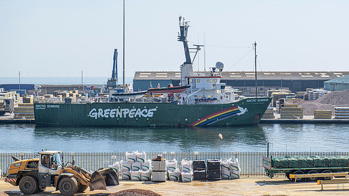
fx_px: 780
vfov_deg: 14.3
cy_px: 80
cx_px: 189
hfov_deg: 25.2
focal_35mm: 84
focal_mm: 70
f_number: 5.6
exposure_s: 1/640
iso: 64
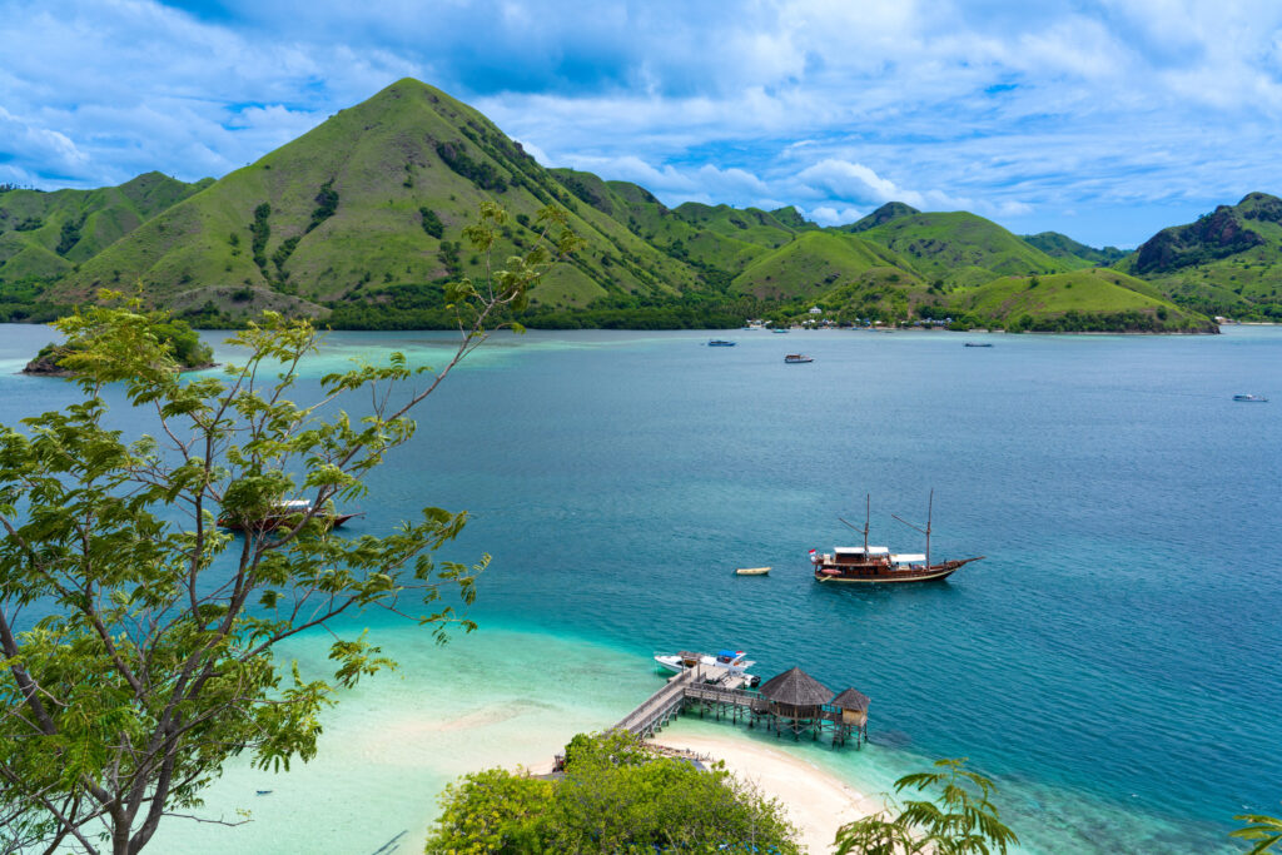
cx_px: 641
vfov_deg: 41.1
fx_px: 1140
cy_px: 428
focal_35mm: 32
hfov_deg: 58.7
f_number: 8
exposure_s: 1/800
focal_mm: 32
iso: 160
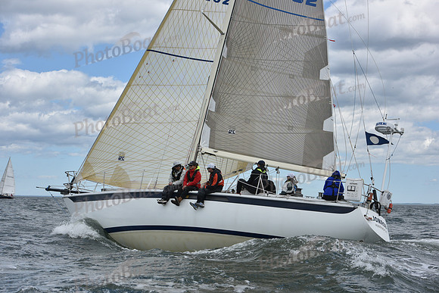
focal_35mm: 70
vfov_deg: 19.5
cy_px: 146
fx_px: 854
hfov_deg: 28.8
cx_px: 220
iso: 320
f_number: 8
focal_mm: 70
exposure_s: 1/1250
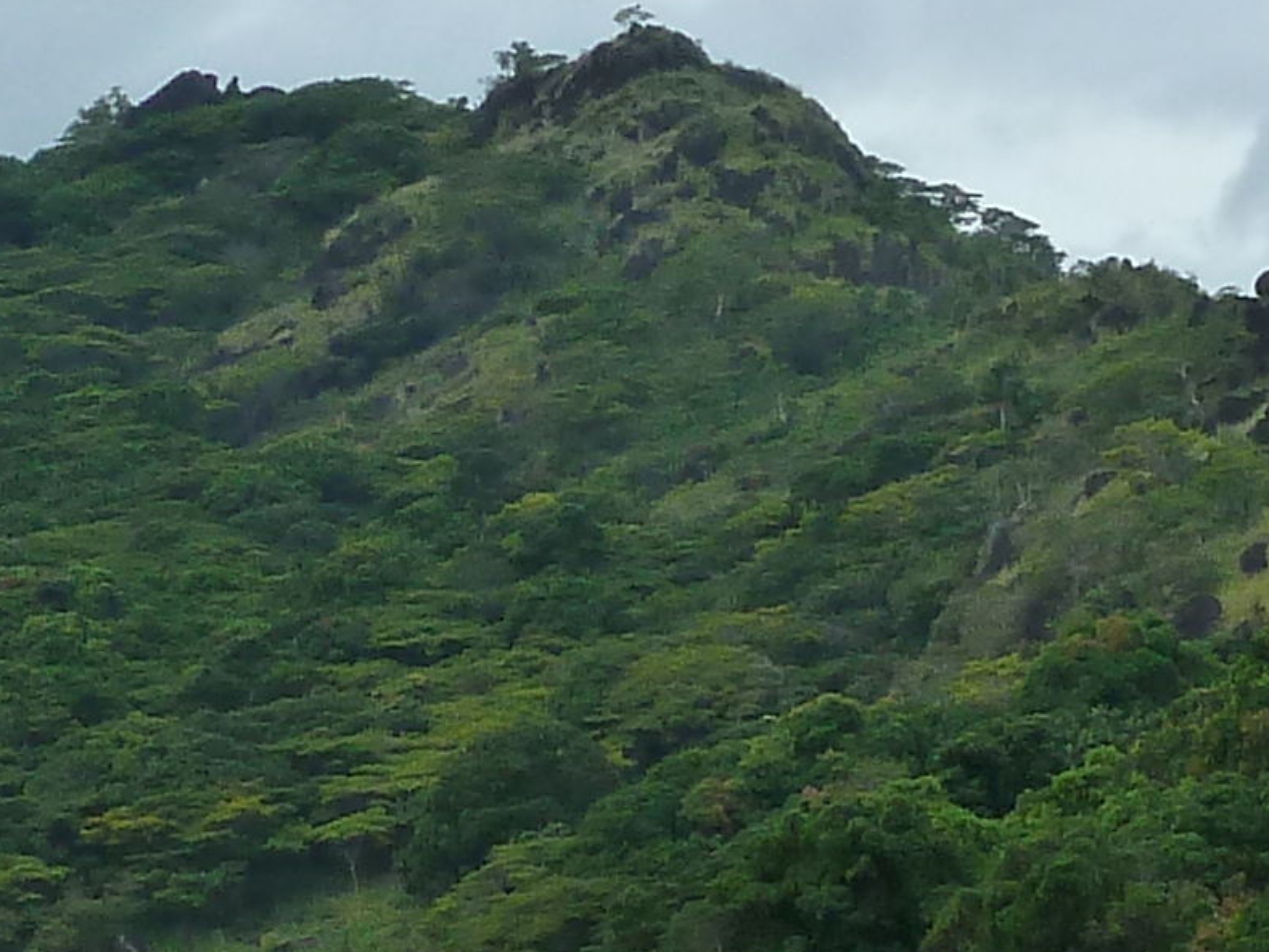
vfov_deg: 6.7
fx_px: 8176
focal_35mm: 223
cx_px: 1153
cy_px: 786
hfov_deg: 8.8
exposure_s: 1/500
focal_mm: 7.3
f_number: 5
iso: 125
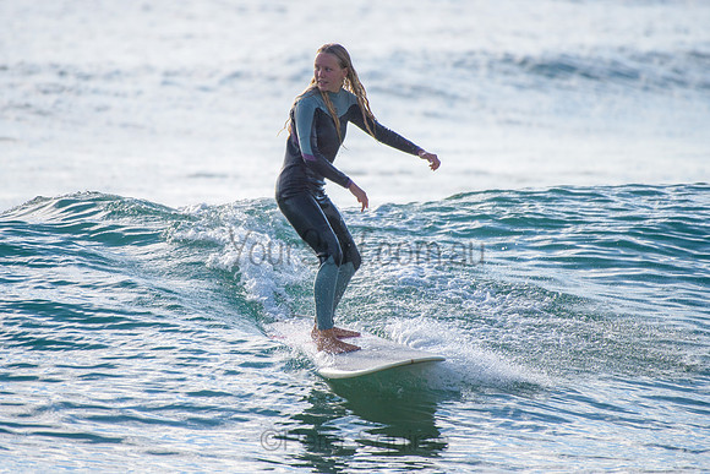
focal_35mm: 613
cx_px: 309
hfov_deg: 3.4
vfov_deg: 2.2
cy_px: 216
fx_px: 12099
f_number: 5.6
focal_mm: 500
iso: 180
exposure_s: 1/2000
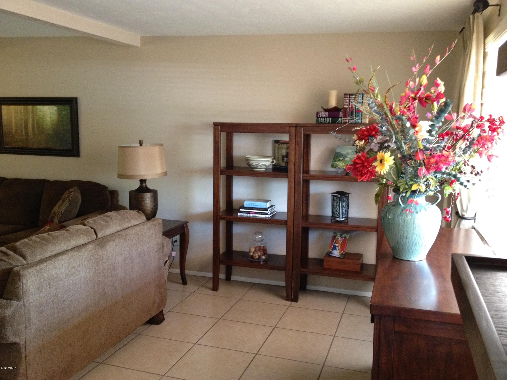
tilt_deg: -7.5
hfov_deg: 52.6
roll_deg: -0.5
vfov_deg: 40.7
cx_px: 254
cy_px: 190
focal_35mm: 35
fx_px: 513
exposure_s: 1/20
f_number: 2.4
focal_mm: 4.28
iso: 320
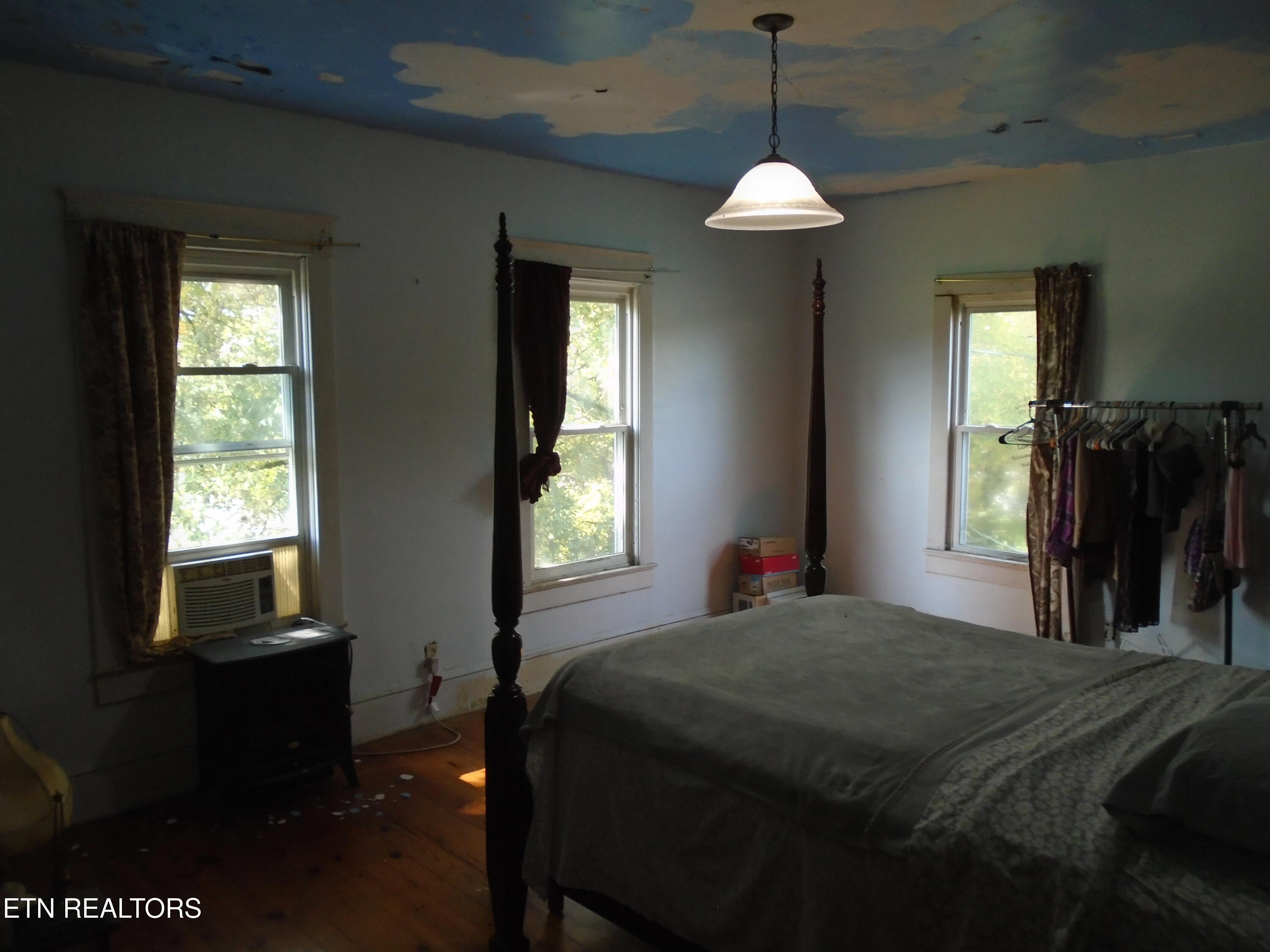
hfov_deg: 67.3
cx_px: 635
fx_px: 954
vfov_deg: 53.1
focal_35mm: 26
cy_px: 476
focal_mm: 4.6
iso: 160
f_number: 3.2
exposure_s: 1/30
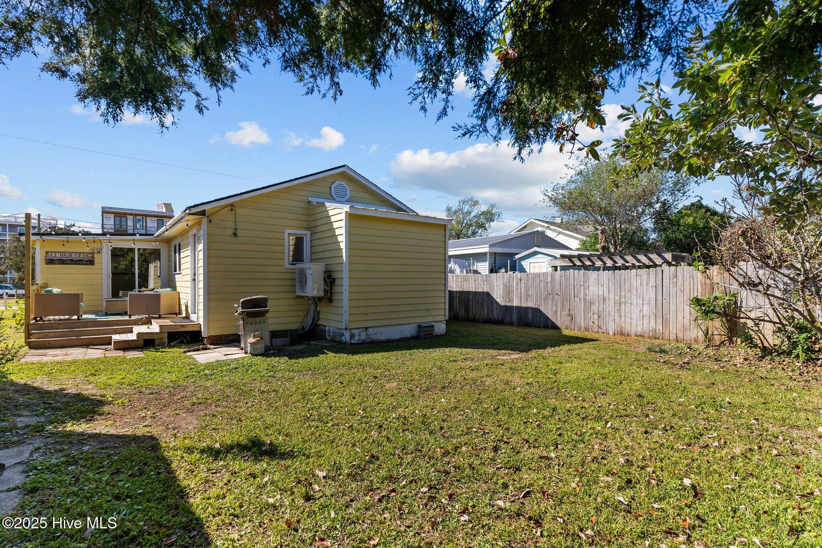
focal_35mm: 17
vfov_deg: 70.4
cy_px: 274
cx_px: 411
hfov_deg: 93.3
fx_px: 388
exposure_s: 1/400
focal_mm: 17
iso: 125
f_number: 6.3
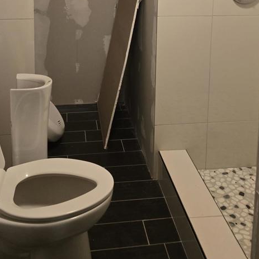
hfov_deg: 37.5
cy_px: -4
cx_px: 124
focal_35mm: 45
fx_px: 381
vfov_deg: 34.0
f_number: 1.7
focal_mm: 6.3
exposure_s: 1/120
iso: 800
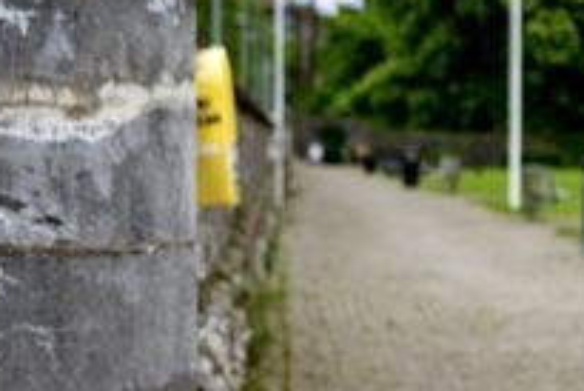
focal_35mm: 149
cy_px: 211
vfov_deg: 9.2
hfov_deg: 12.2
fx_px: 2417
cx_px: 1171
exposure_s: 1/1000
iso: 125
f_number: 2.8
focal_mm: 25.5
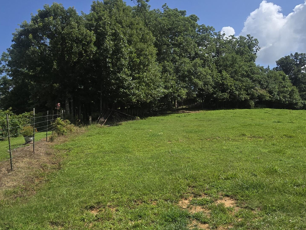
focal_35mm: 27
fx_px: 239
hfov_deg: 65.2
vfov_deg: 51.2
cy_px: 102
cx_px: 167
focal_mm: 2.2
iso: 50
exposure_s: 1/3418
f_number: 2.2
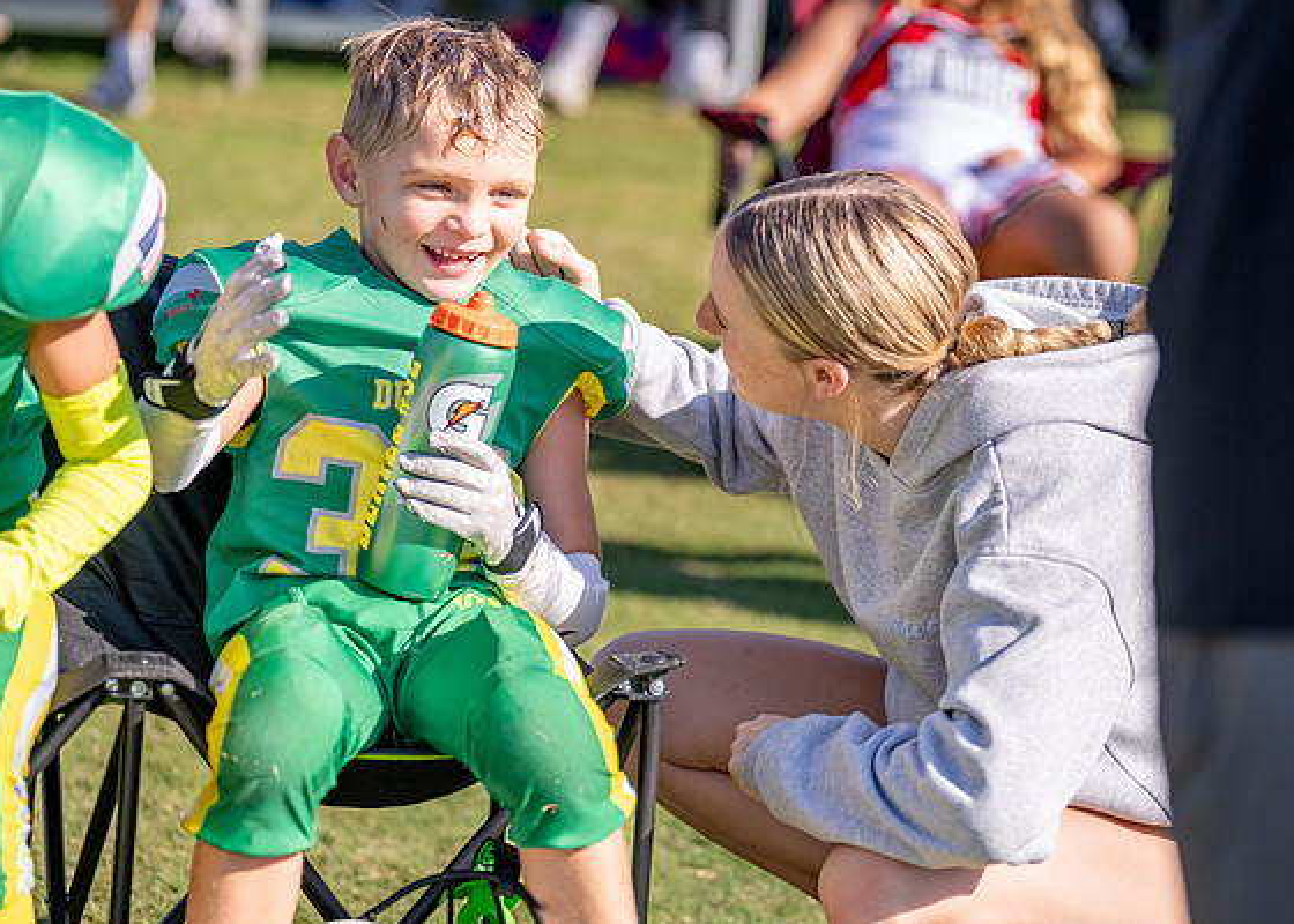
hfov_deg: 15.8
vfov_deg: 11.3
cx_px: 663
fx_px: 4667
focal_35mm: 127
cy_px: 429
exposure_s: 1/4000
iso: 250
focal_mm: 108
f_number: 2.8
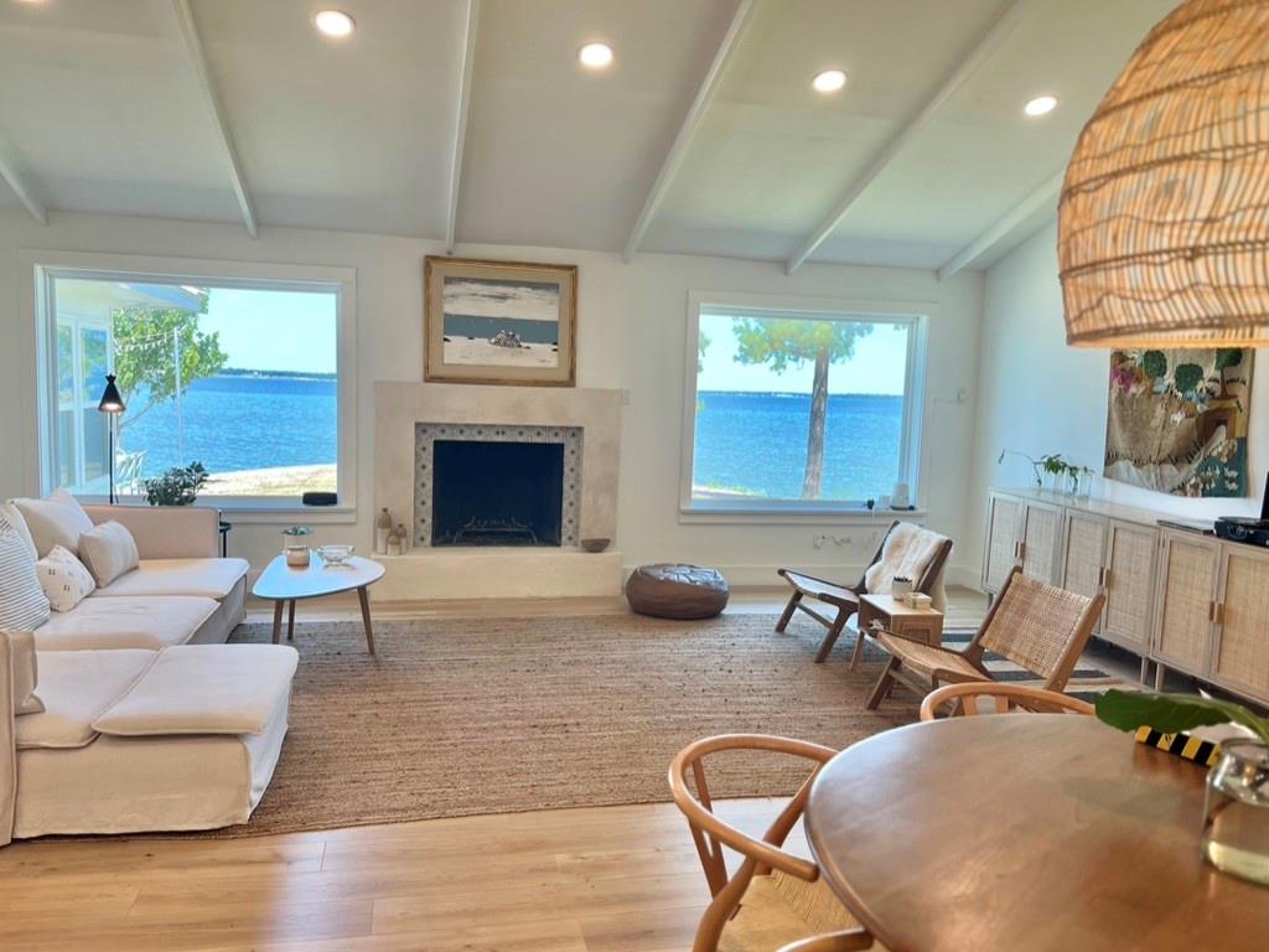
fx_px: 953
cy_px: 476
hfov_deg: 67.3
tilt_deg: -6.1
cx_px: 634
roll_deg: -2.8
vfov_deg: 53.1
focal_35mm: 26
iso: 50
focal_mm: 5.7
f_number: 1.5
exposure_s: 1/163
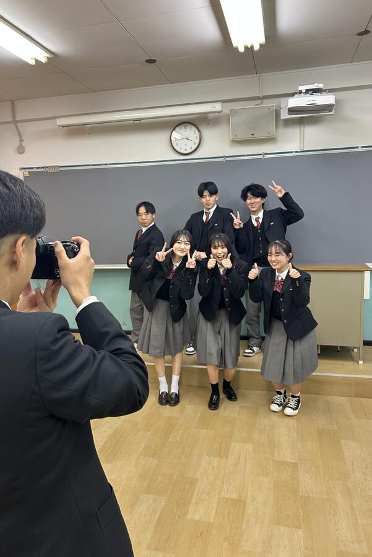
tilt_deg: -8.4
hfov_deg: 46.3
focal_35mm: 28
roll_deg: +3.4
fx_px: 434
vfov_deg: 65.5
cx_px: 162
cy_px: 270
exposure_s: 1/60
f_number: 1.5
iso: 100
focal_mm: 5.7
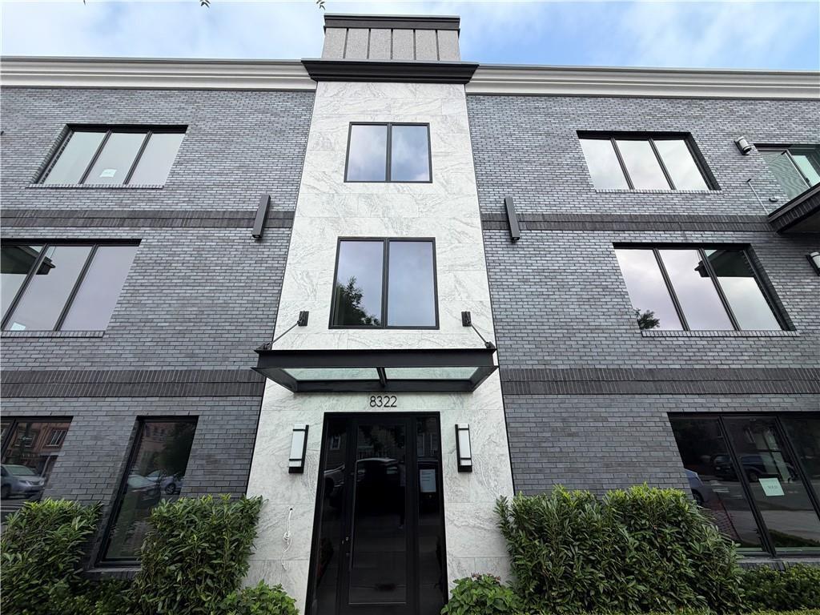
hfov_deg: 102.1
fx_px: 332
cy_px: 308
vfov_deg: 85.7
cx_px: 410
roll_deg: +0.2
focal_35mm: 14
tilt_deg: +24.4
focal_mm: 2.22
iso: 40
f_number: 2.2
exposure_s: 1/644
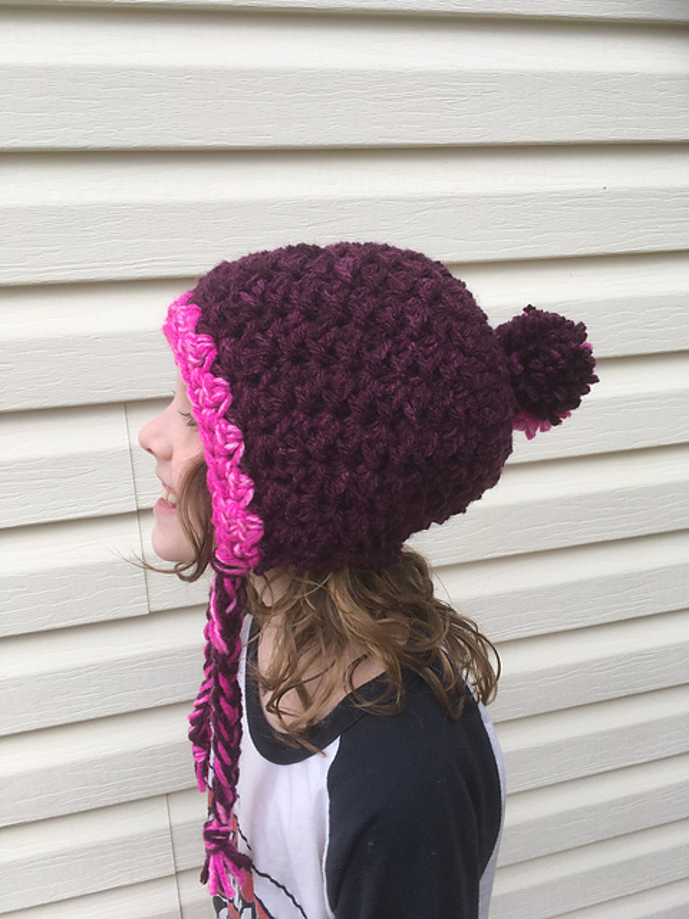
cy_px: 460
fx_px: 770
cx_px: 344
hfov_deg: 48.2
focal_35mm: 29
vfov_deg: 61.7
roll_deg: +0.5
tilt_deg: -15.5
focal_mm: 4.15
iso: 25
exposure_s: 1/373
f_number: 2.2
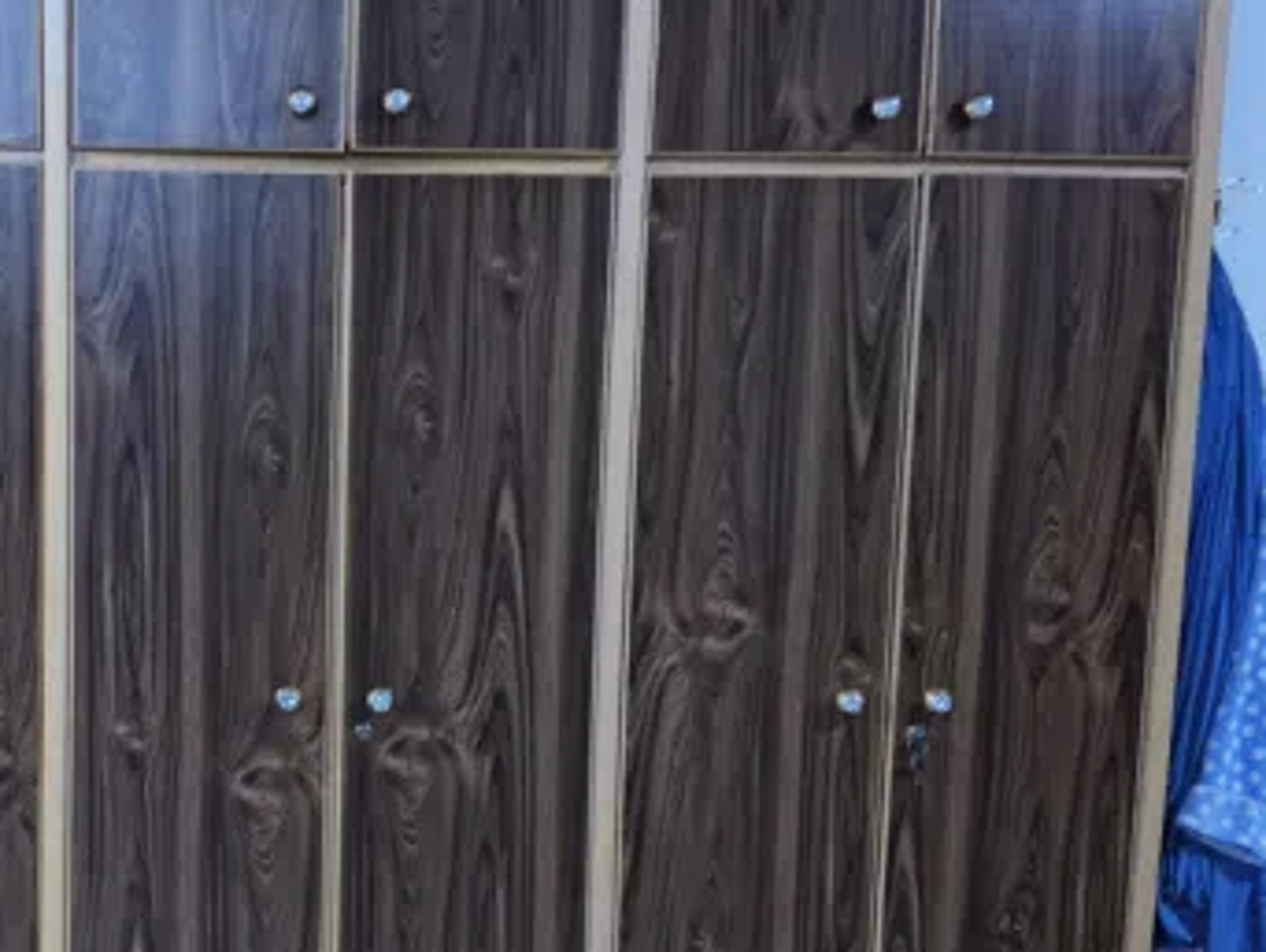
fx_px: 1574
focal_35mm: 43
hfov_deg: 41.8
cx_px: 244
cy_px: 533
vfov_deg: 33.6
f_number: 1.6
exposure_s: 1/25
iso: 2101
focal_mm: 4.09
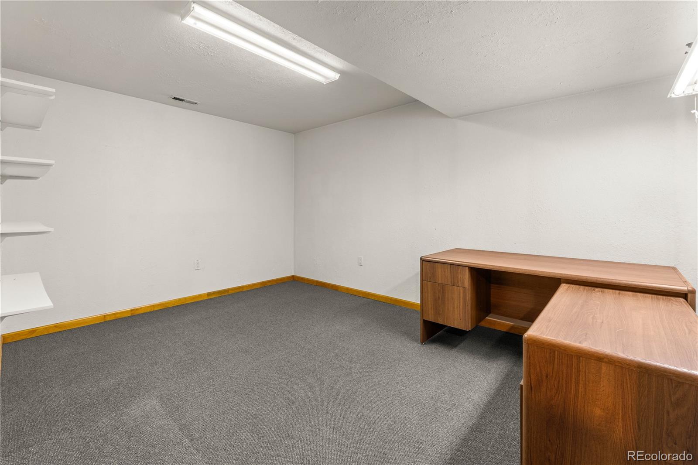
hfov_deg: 100.4
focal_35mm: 15
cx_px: 349
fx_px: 291
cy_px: 232
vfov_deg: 77.3
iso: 200
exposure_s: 2
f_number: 10
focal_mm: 10
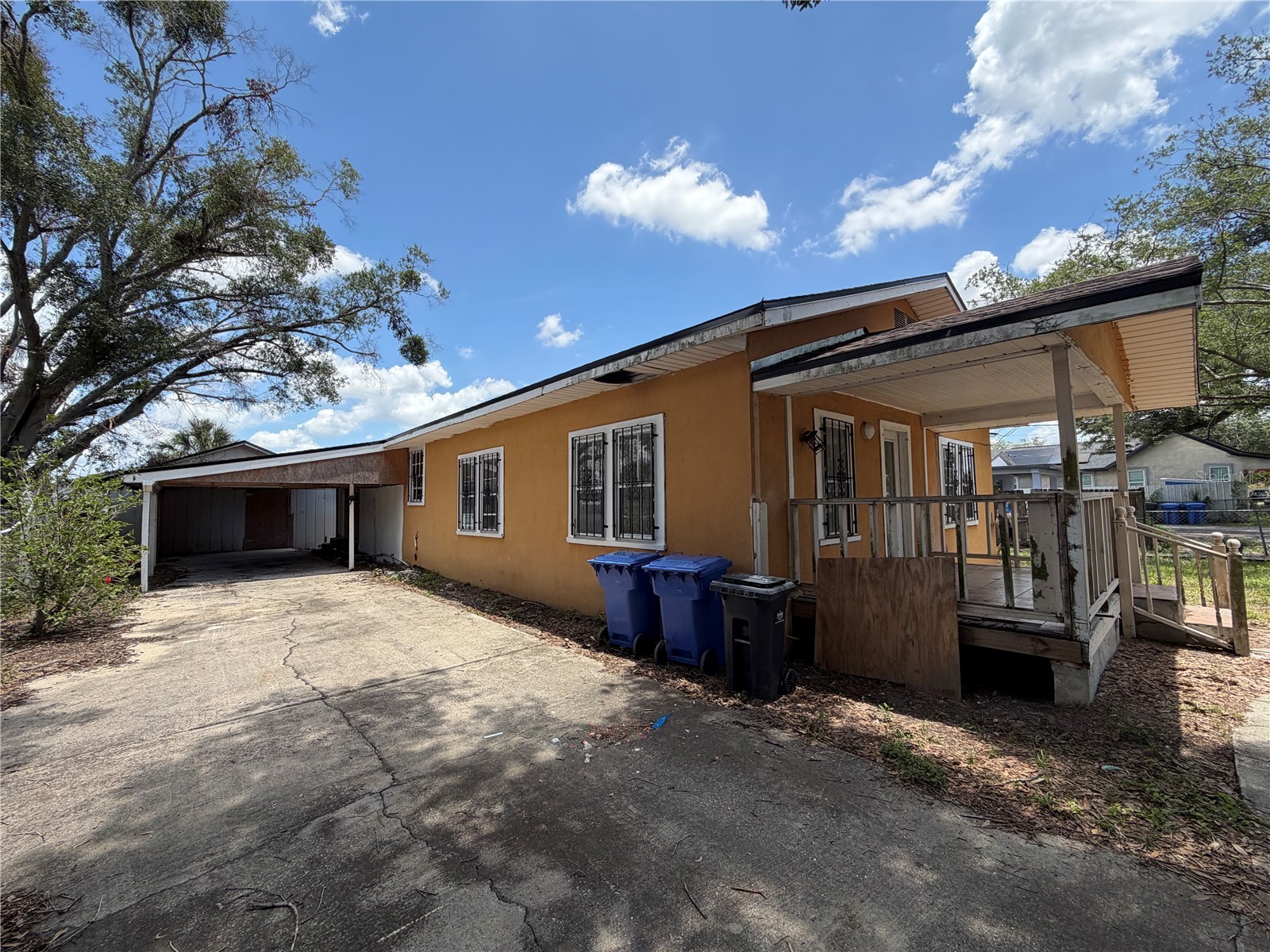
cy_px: 476
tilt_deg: +3.2
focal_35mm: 14
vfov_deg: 85.7
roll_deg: +0.6
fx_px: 514
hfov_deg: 102.1
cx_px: 635
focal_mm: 2.22
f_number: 2.2
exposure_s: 1/770
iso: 32
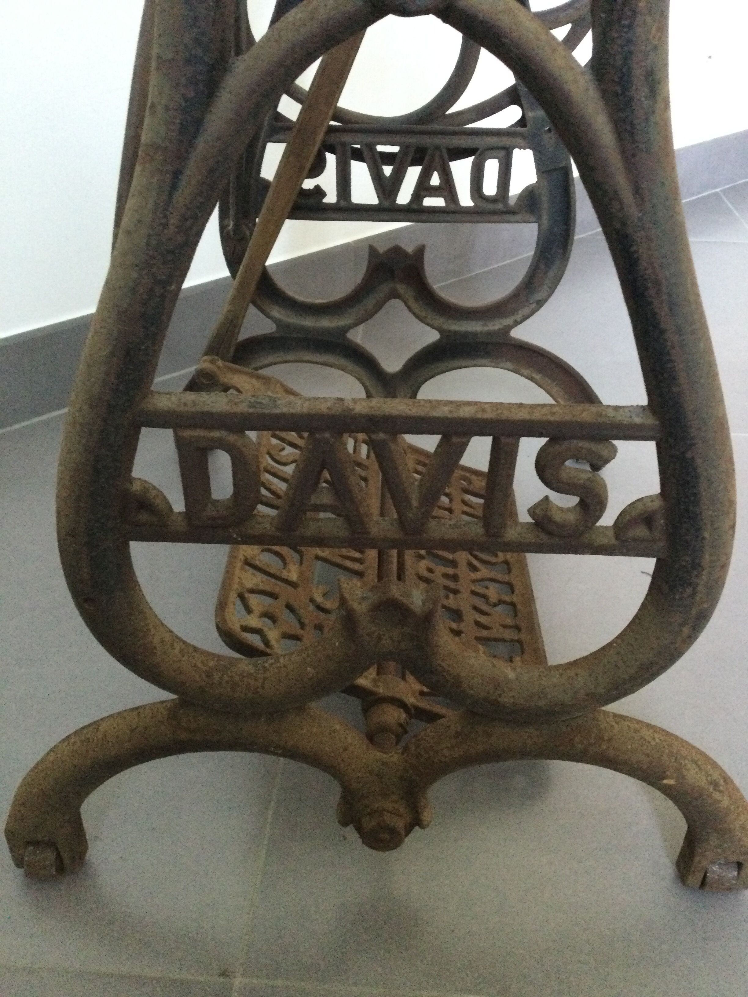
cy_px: 498
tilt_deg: -34.7
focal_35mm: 31
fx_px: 893
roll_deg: -1.7
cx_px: 374
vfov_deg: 58.4
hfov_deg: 45.4
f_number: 2.4
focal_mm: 3.3
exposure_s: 1/17
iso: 320
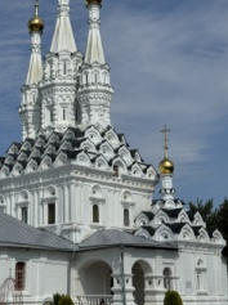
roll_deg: -0.4
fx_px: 625
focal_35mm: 71
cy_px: 153
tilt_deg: +11.9
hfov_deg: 20.5
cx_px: 63
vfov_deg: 27.4
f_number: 1.78
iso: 64
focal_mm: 6.76
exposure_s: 1/12500
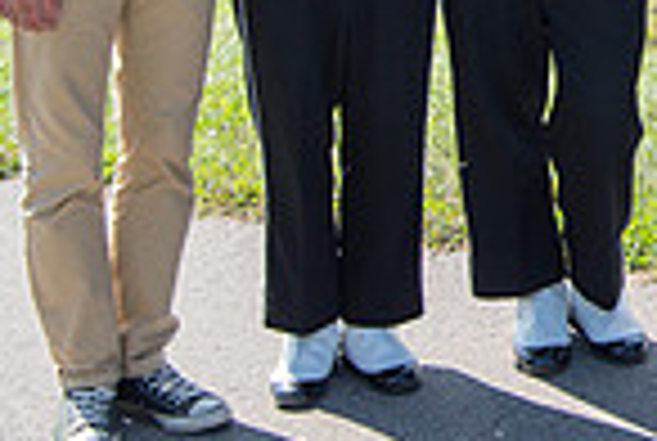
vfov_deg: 10.3
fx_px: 2322
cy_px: -308
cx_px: 1170
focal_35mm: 127
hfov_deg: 14.3
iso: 200
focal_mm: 32
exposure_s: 1/500
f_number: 5.6
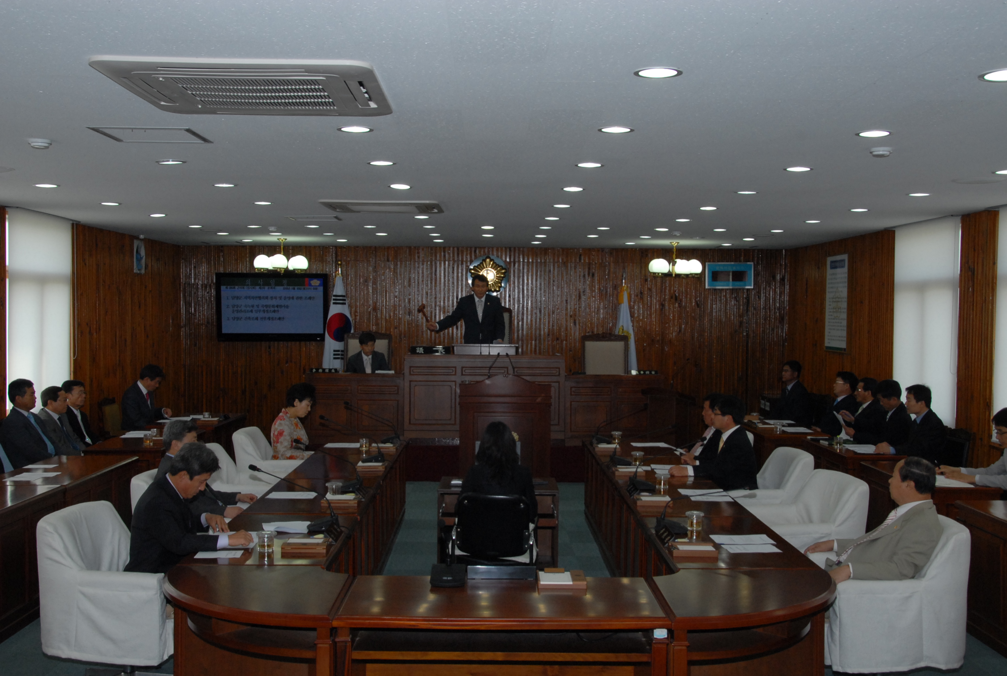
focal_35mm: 39
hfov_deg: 49.5
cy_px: 338
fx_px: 1093
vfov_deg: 34.4
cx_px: 504
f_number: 11
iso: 500
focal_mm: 26
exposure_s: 1/60
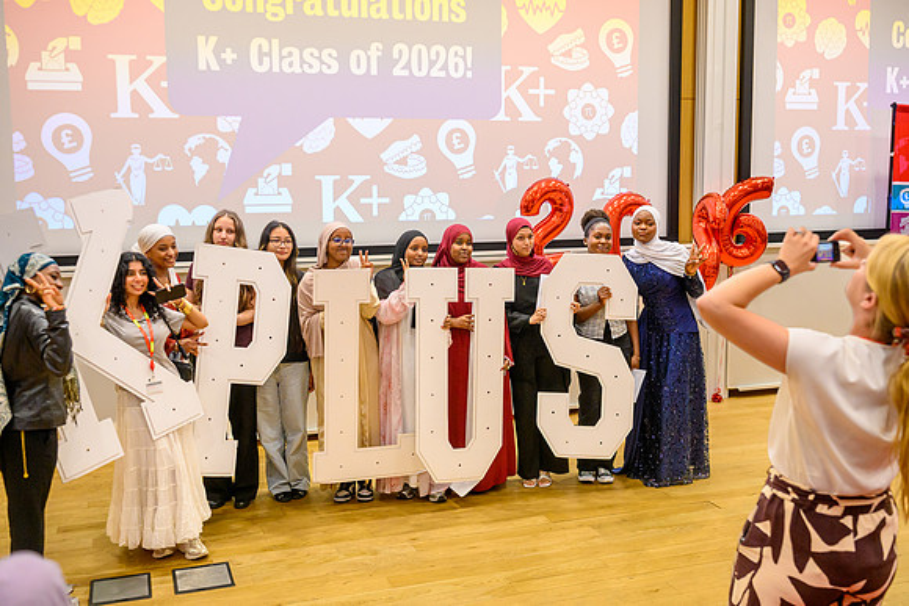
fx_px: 900
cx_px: 454
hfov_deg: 53.6
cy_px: 303
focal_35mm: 36
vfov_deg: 37.3
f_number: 2.8
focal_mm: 35
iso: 4000
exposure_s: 1/500
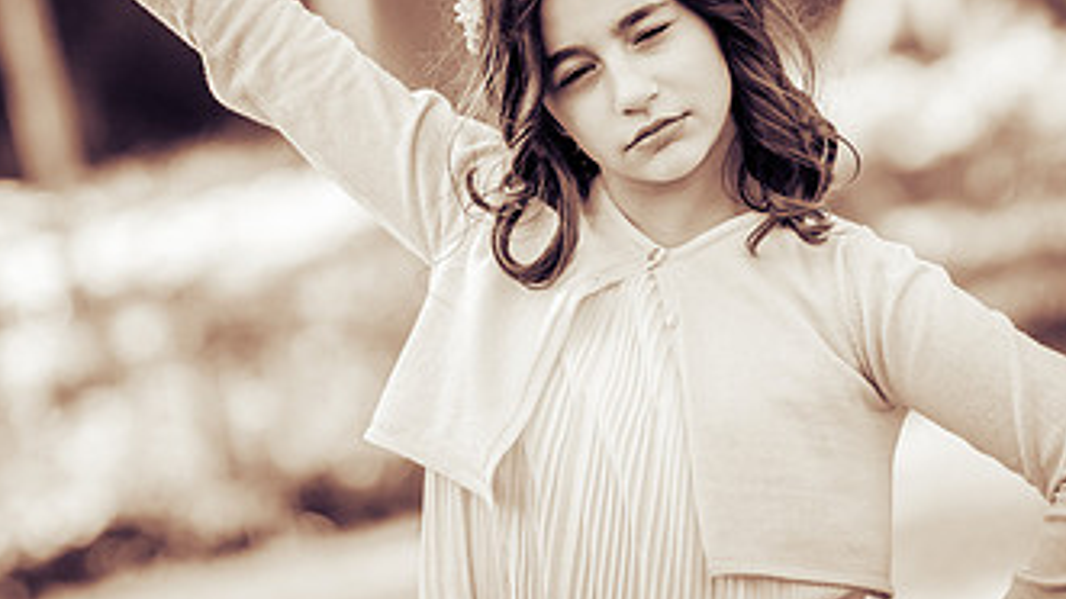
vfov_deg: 3.3
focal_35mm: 367
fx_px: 10371
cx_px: 432
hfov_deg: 5.9
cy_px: 135
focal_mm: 200
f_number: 4
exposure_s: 1/320
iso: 800
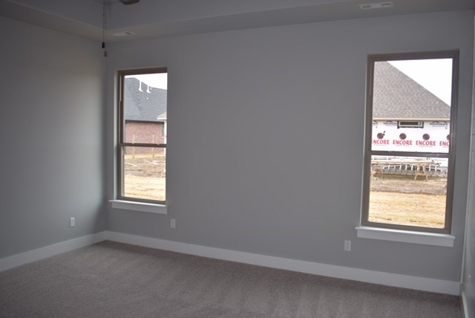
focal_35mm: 32
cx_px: 238
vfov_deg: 41.8
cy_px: 159
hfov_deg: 59.4
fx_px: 416
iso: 180
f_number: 3.8
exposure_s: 1/60
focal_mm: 21
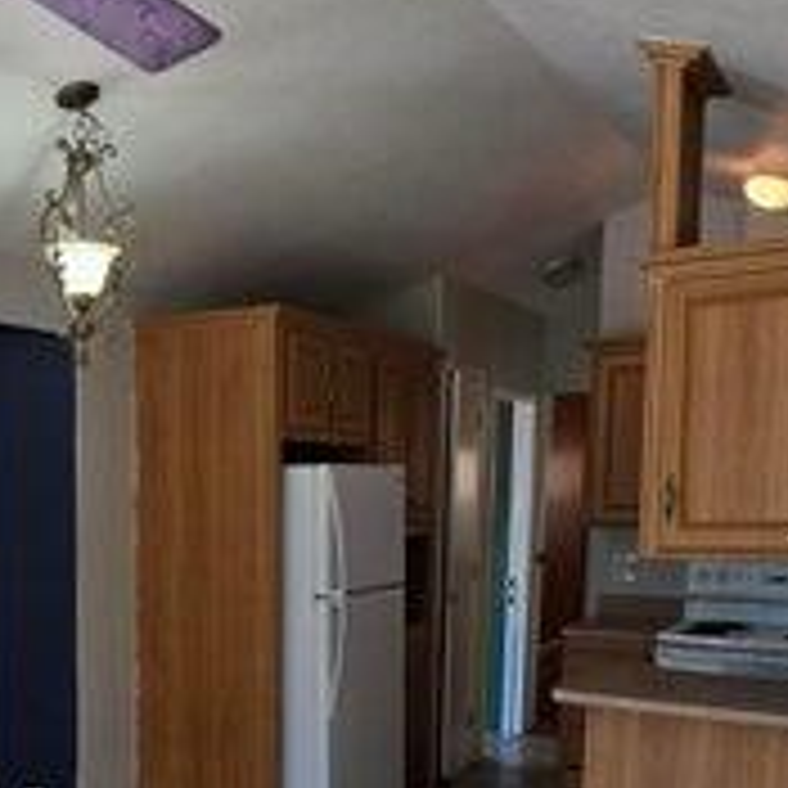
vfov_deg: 38.7
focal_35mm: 42
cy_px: 617
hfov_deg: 38.7
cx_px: 171
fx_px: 1082
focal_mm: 2.2
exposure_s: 1/120
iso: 50
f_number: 1.9
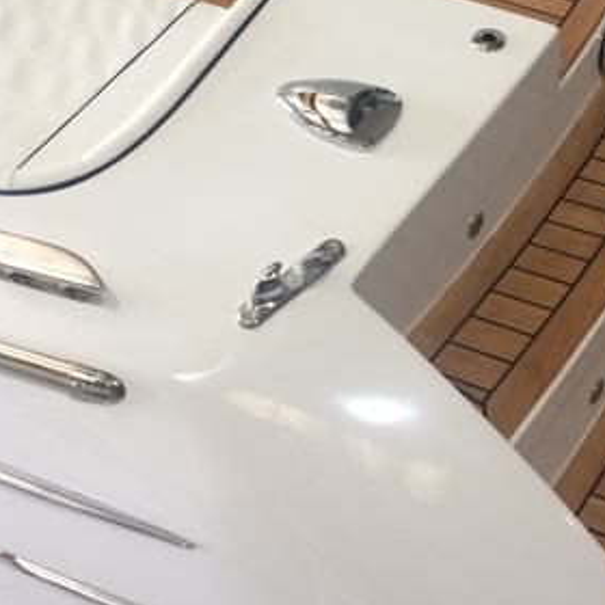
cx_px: 430
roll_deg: +3.0
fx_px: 1088
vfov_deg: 30.8
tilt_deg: -44.4
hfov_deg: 30.7
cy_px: 188
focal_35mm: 55
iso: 40
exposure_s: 1/33
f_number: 2.2
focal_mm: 4.15
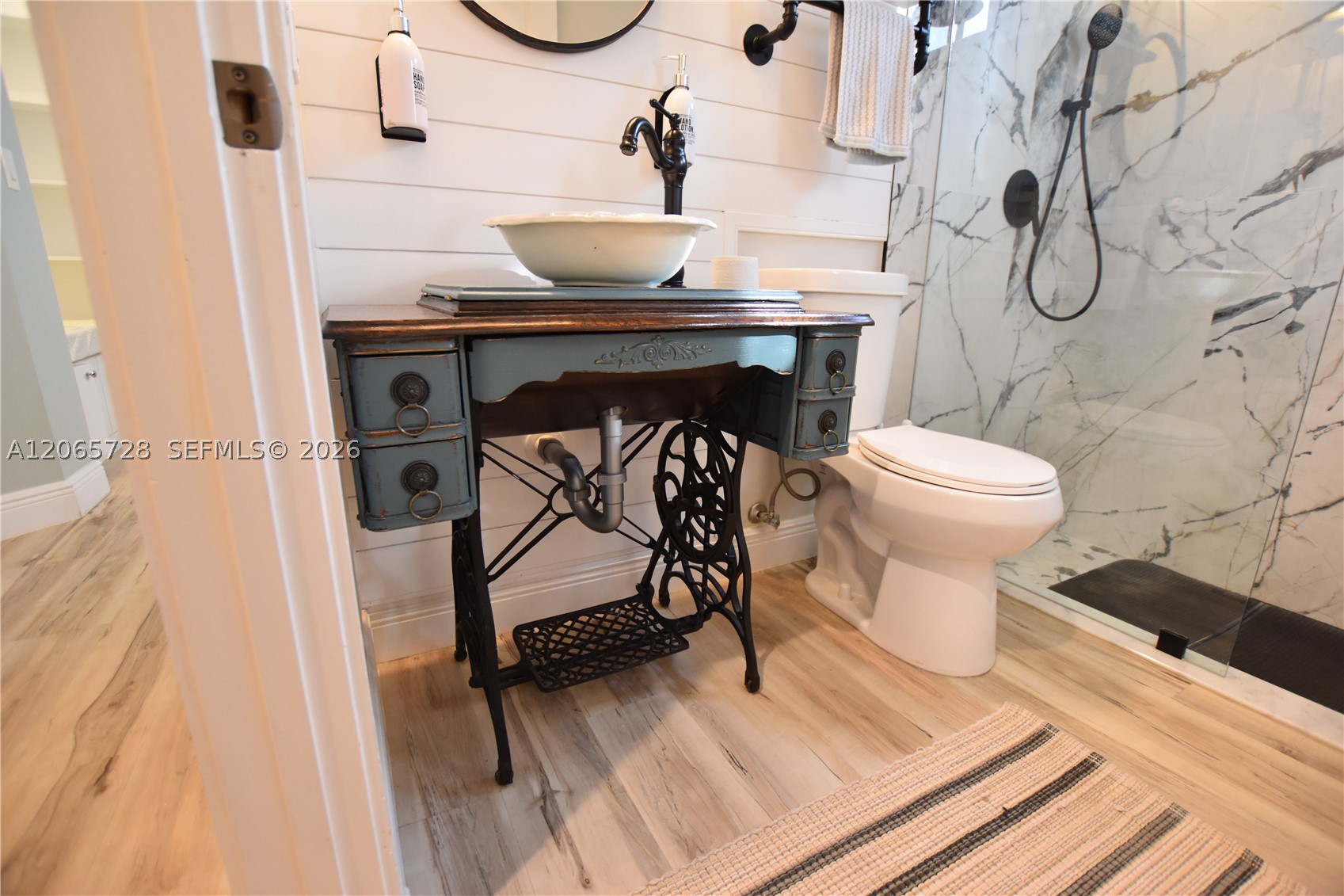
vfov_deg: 77.3
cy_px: 448
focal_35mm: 15
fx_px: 560
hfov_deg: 100.4
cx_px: 672
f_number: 3.5
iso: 1000
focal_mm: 10
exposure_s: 1/60
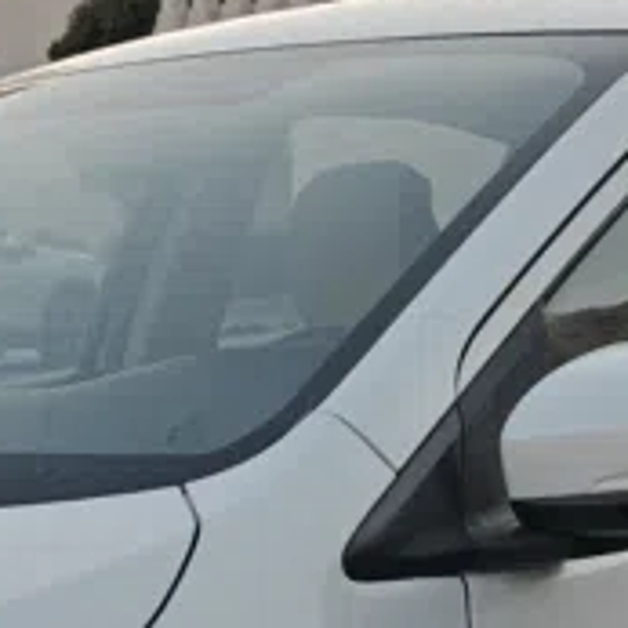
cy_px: 1006
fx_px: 2463
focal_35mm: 120
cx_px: -51
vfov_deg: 13.5
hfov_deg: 14.2
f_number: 1.7
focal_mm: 6.3
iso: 10
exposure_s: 1/215
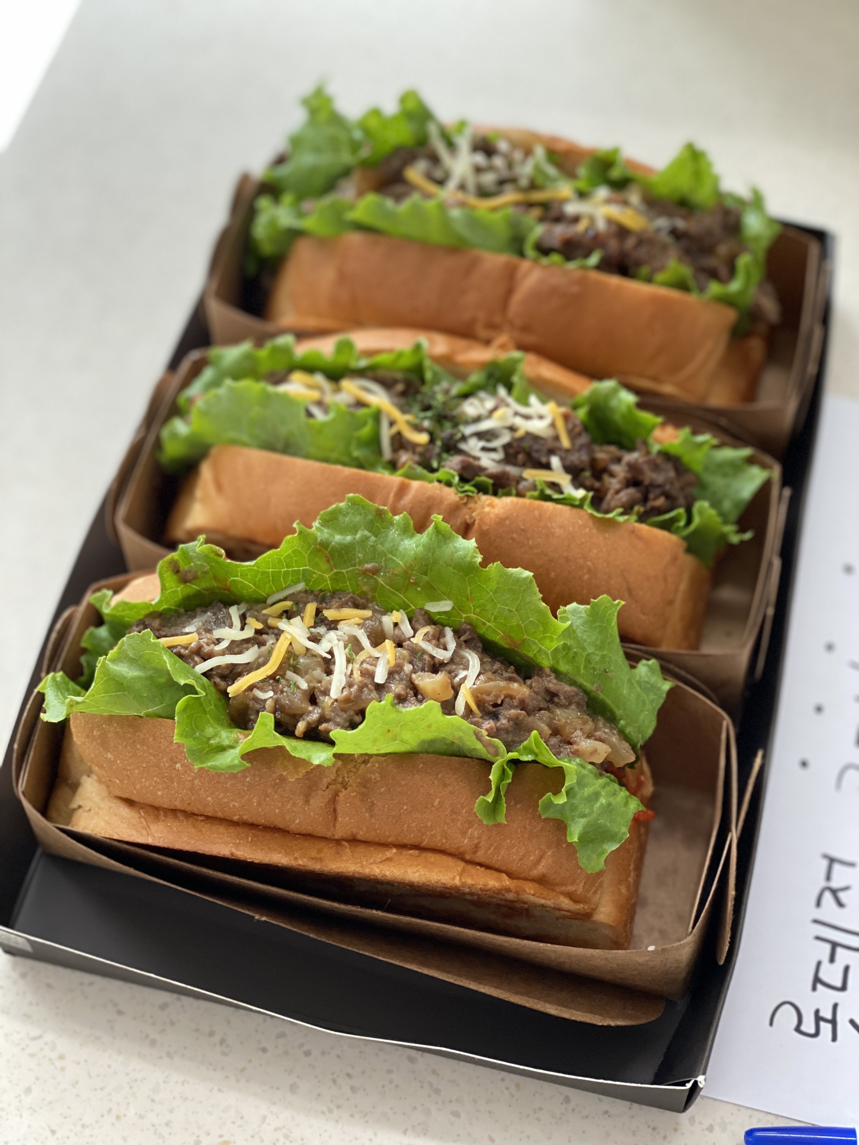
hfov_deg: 28.0
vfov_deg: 36.8
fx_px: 1721
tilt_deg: -58.6
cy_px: 572
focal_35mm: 52
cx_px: 430
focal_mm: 6
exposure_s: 1/60
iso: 125
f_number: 2
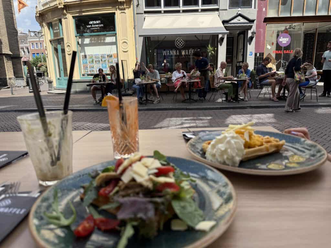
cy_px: 124
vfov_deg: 56.8
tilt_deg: -12.5
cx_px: 166
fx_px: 229
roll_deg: +1.2
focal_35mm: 24
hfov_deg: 71.6
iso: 80
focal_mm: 6.76
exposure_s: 1/3021
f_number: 1.78
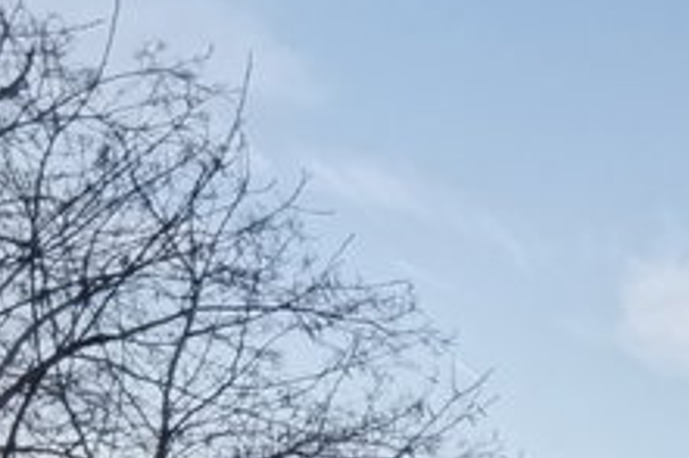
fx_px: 1377
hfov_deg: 21.1
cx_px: 1169
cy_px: 837
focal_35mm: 72
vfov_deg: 15.9
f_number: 2.4
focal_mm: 1.78
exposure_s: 1/165
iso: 50
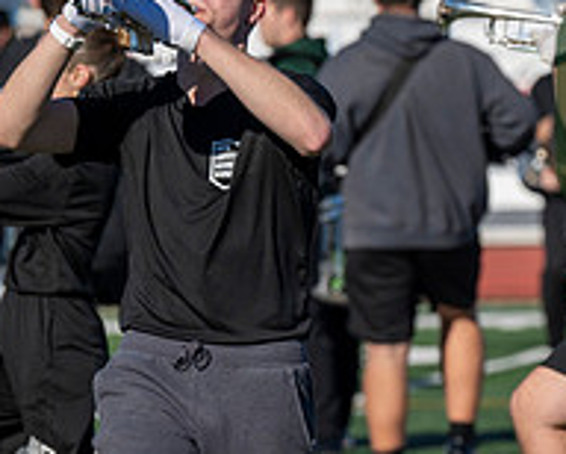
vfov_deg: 2.7
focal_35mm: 567
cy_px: 137
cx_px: 778
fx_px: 9508
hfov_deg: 3.4
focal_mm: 200
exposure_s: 1/2000
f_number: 5
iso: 200
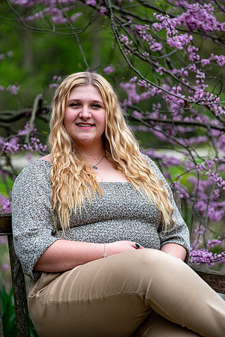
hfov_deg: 9.7
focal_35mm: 142
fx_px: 1331
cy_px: 168
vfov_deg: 14.4
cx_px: 112
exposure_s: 1/500
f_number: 2.8
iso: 250
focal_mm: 94.5
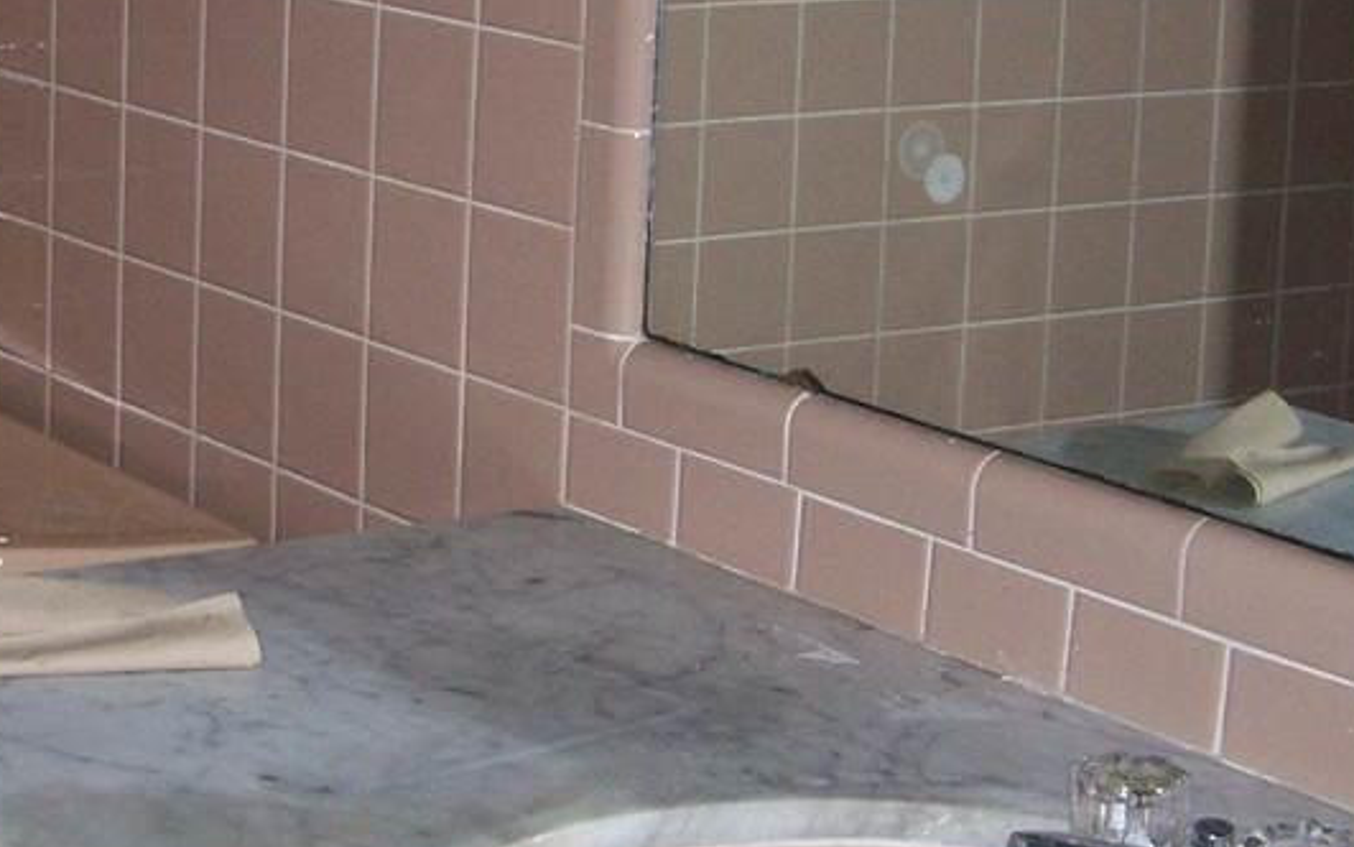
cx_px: 325
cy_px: 222
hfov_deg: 21.2
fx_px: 3580
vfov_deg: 13.4
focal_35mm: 97
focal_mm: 6.3
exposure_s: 1/60
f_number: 2.8
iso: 160
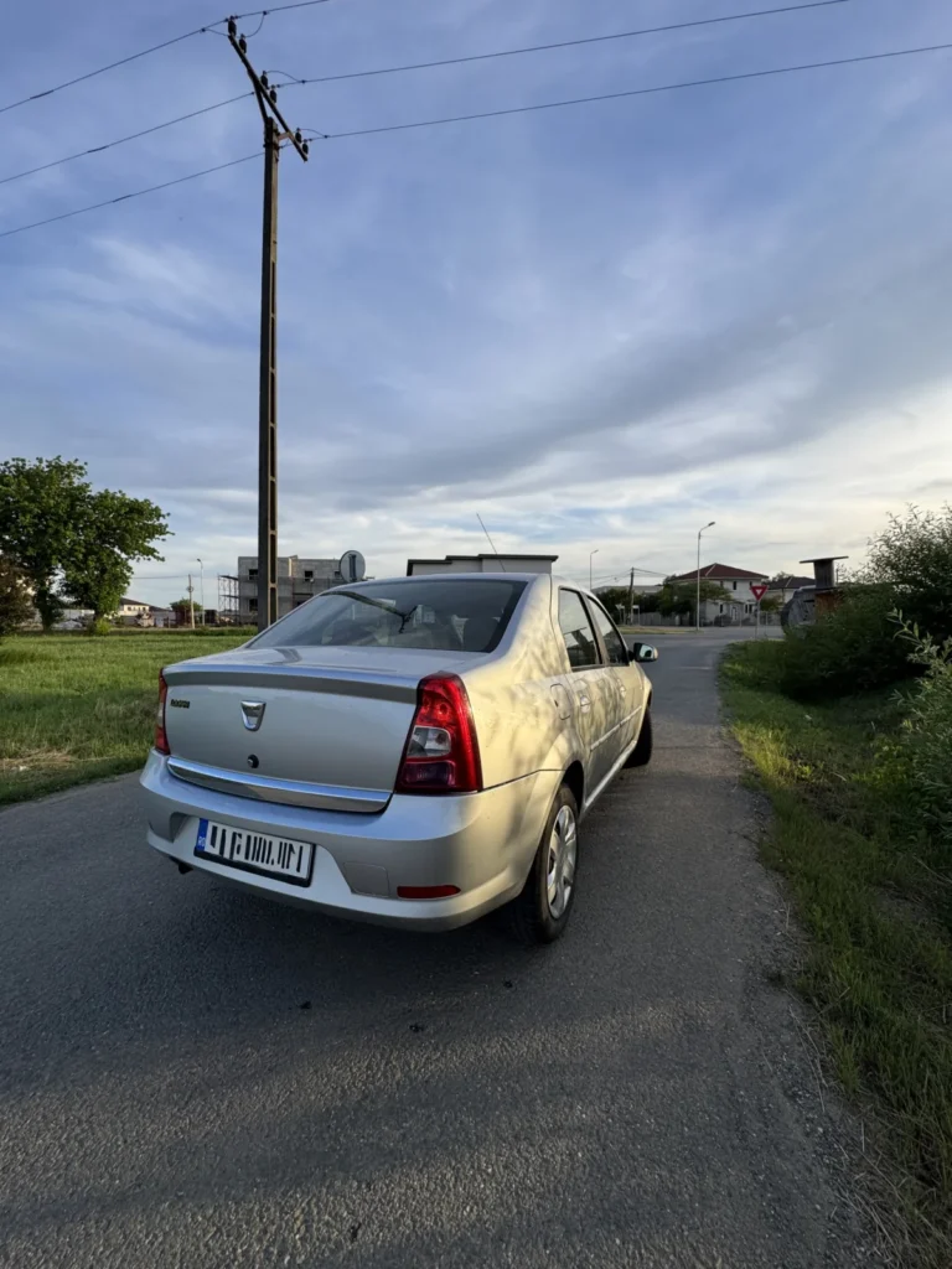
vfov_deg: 102.1
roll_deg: -0.1
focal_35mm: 14
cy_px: 634
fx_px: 513
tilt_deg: -1.9
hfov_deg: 85.7
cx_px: 476
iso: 50
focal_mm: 2.22
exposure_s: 1/657
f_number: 2.2
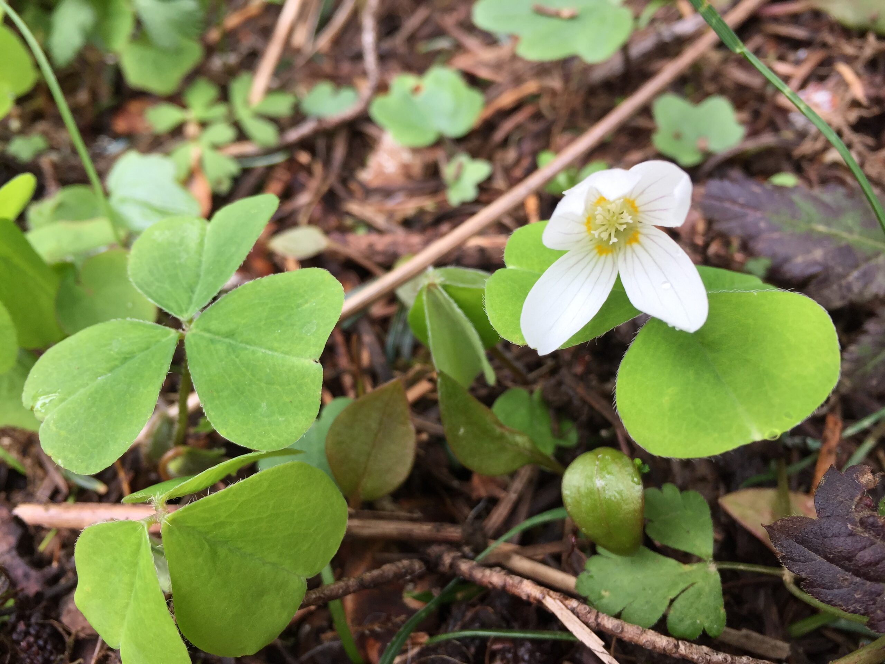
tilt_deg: -45.5
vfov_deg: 48.2
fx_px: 741
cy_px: 332
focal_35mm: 29
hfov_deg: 61.7
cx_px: 442
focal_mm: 4.15
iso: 32
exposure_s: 1/141
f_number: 2.2
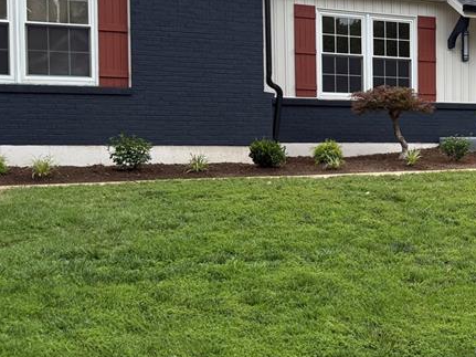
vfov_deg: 25.6
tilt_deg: -2.7
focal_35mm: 57
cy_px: 172
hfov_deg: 30.6
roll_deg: -0.2
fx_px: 784
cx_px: 509
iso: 100
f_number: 1.78
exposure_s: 1/2703
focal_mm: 6.76
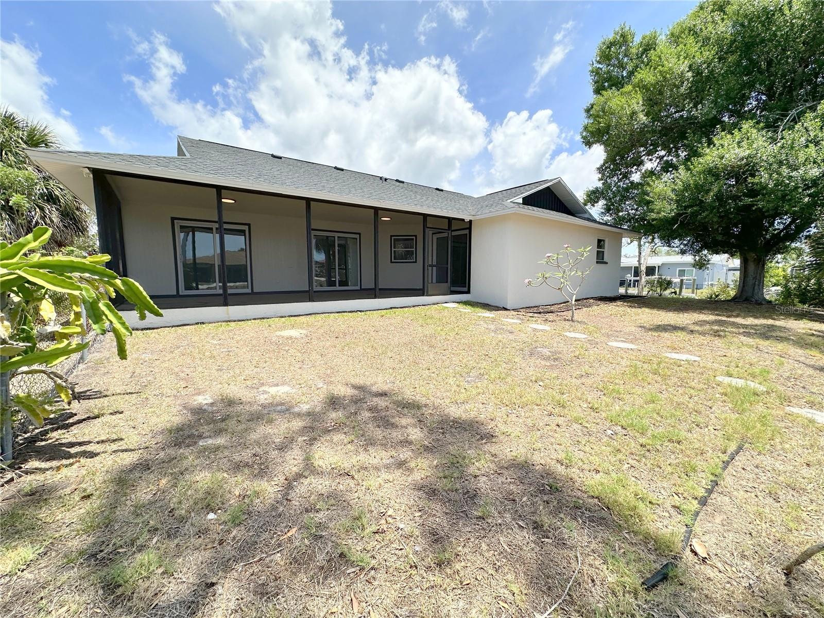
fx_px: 333
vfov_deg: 85.7
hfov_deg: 102.1
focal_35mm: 14
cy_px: 309
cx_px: 412
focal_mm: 2.22
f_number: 2.2
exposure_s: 1/1147
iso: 40
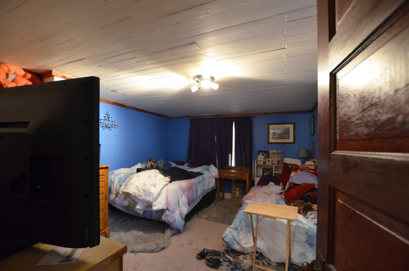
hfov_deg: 100.5
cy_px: 136
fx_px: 170
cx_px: 204
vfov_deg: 77.1
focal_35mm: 15
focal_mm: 10
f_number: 3.5
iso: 1600
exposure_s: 1/25
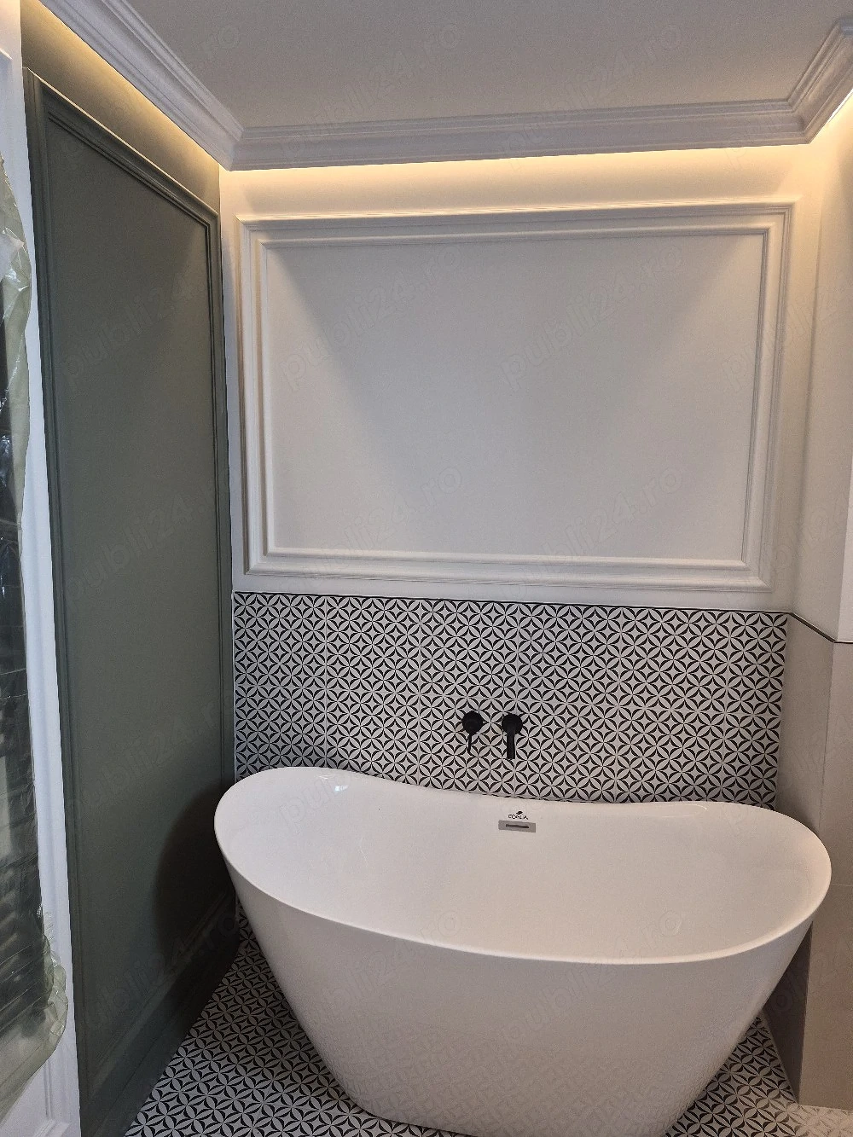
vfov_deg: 73.9
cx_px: 426
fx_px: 756
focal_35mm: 23
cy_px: 568
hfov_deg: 58.9
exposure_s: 1/100
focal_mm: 5.4
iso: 160
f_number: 1.8
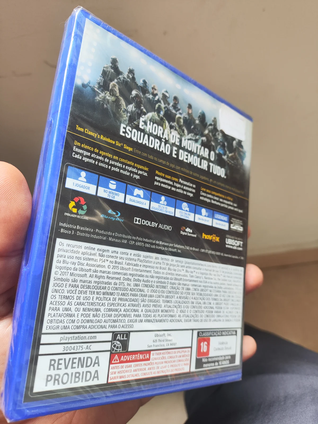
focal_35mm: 24
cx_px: 159
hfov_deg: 56.9
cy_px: 212
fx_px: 294
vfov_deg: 71.6
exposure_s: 1/50
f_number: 1.8
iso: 61
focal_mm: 4.68
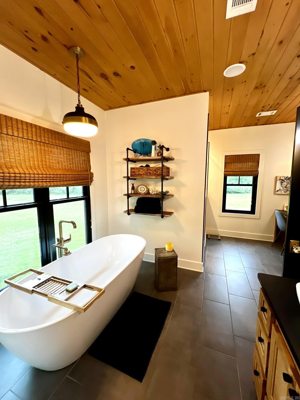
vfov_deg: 106.2
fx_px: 150
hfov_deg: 89.9
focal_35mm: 13
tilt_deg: -6.9
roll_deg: +0.0
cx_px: 150
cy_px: 200
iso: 250
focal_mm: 1.57
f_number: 1.8
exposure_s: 1/60
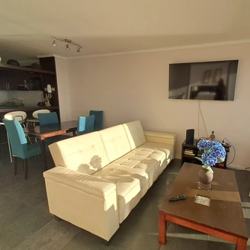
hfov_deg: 76.1
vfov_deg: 77.7
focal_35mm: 19
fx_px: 155
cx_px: 159
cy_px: 125
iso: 40
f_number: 2.2
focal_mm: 1.64
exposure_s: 1/913
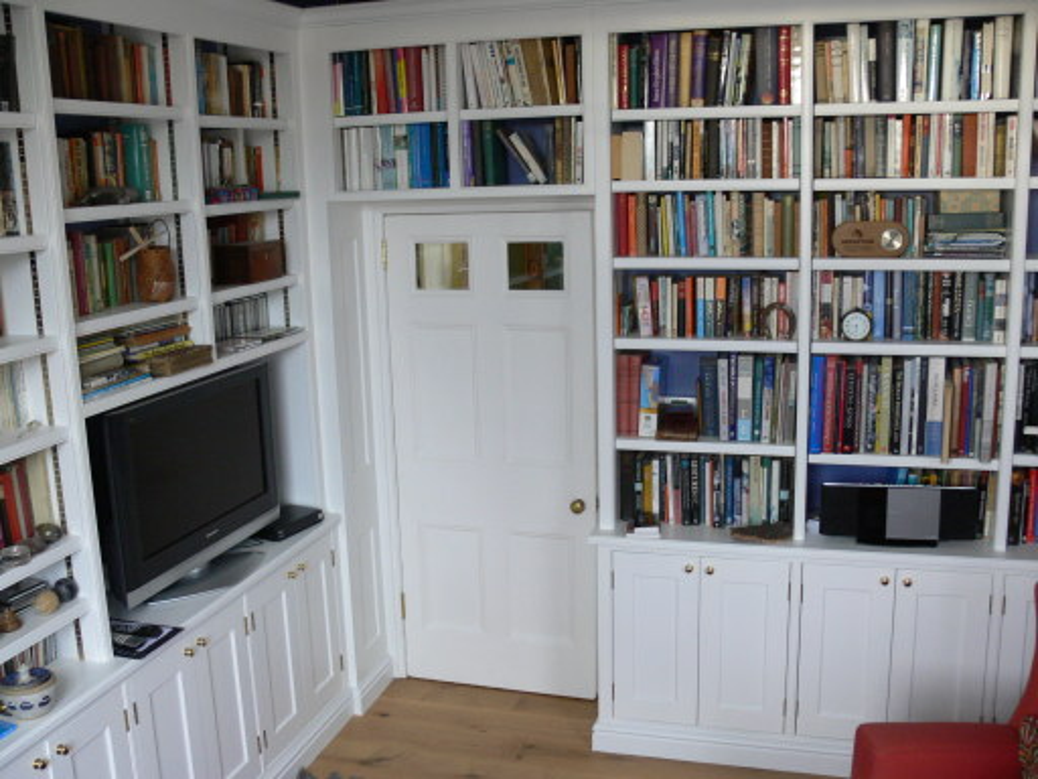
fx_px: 1050
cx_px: 519
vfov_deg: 40.7
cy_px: 390
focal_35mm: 35
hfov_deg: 52.6
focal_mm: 7.4
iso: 200
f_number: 2.8
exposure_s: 1/20
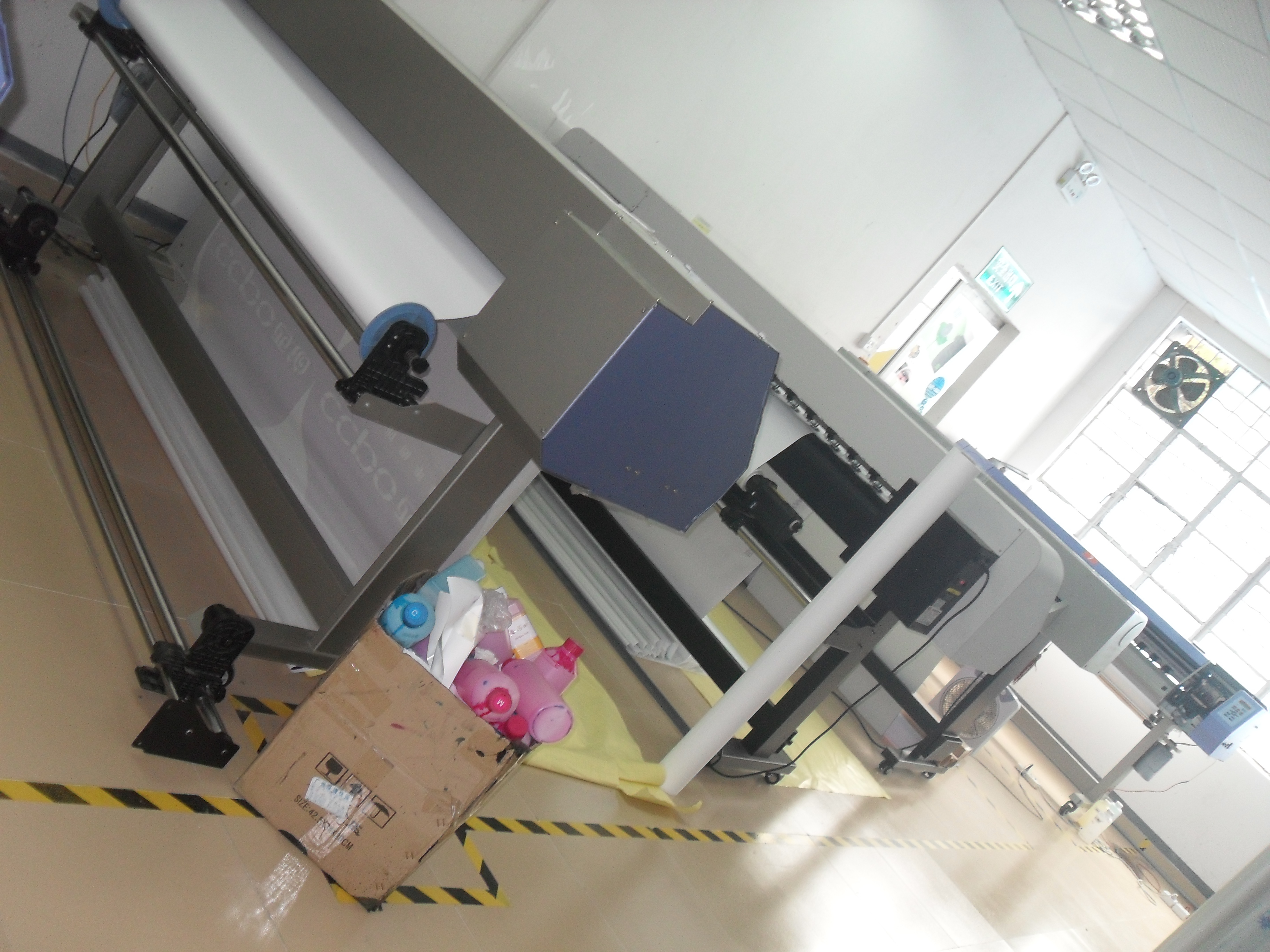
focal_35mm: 35
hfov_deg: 52.6
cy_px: 476
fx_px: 1284
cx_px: 635
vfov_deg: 40.7
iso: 160
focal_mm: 6.2
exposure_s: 1/45
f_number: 2.8
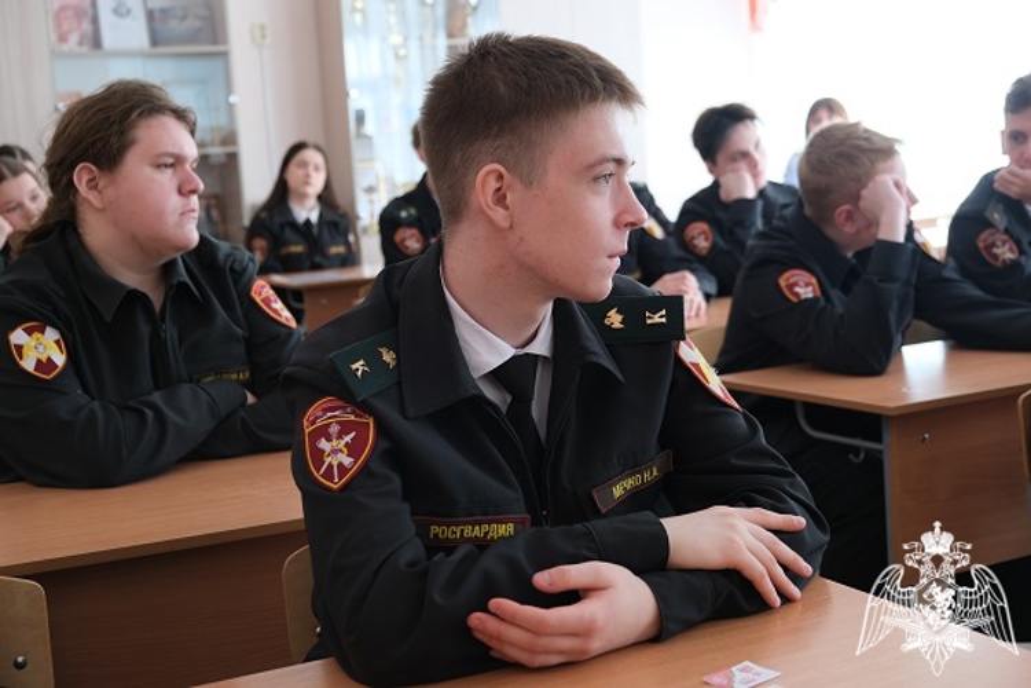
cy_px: 344
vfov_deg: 27.5
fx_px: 1403
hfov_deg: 40.3
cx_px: 516
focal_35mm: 49
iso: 320
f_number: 3.6
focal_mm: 32.9
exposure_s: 1/58
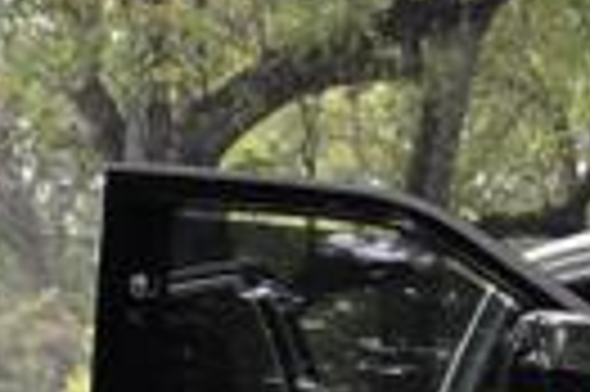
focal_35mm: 288
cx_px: 959
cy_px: 543
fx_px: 4714
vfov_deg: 4.7
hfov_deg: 7.0
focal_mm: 50
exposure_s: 1/400
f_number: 4.5
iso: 320
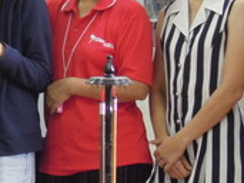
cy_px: 24
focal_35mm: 164
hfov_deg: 11.8
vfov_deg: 9.0
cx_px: -59
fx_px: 1155
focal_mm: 7.2
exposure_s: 1/50
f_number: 3.3
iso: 400
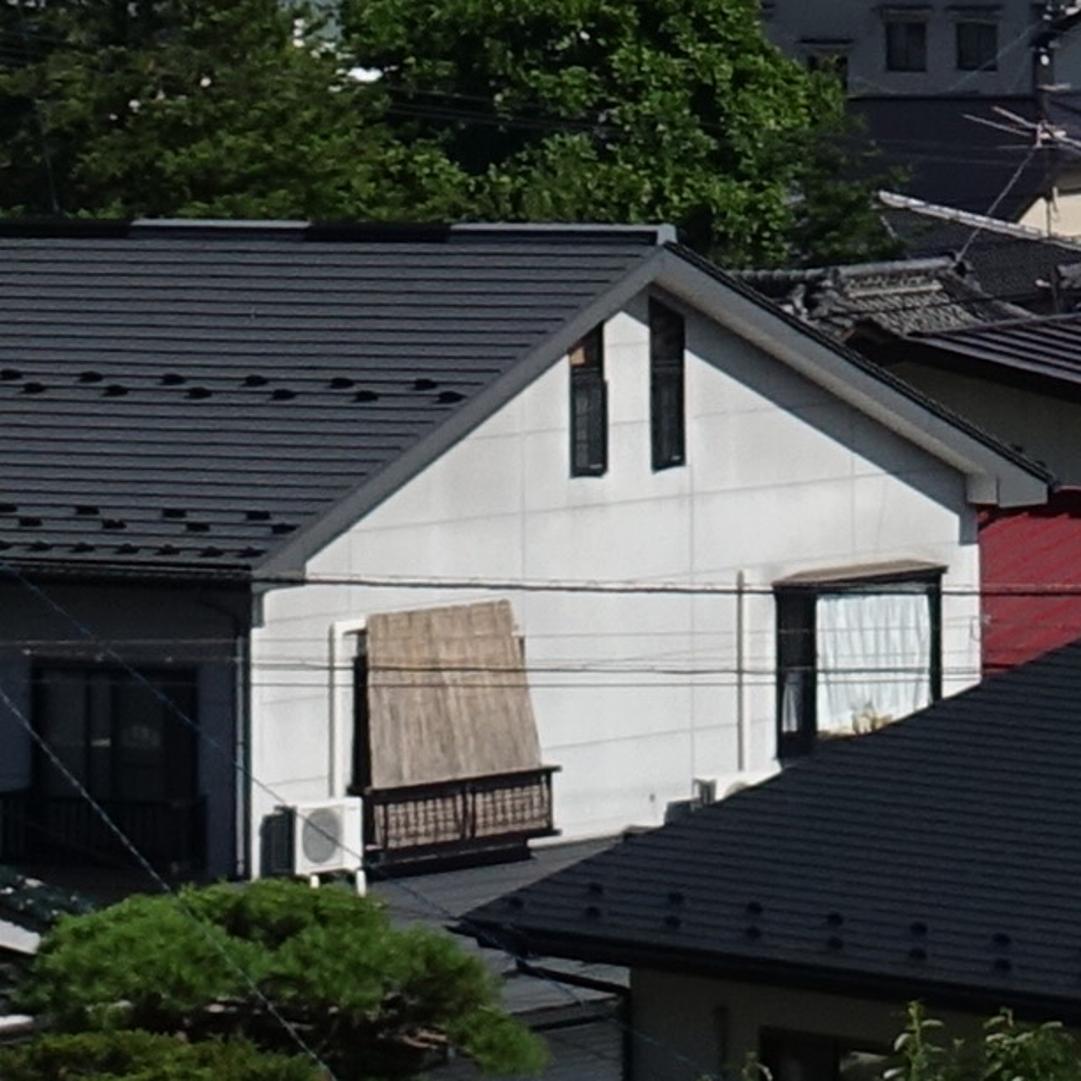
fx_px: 12048
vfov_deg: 5.0
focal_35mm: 341
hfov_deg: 4.9
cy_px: -1581
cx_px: 2972
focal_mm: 16.62
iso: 125
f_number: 5.6
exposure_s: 1/125
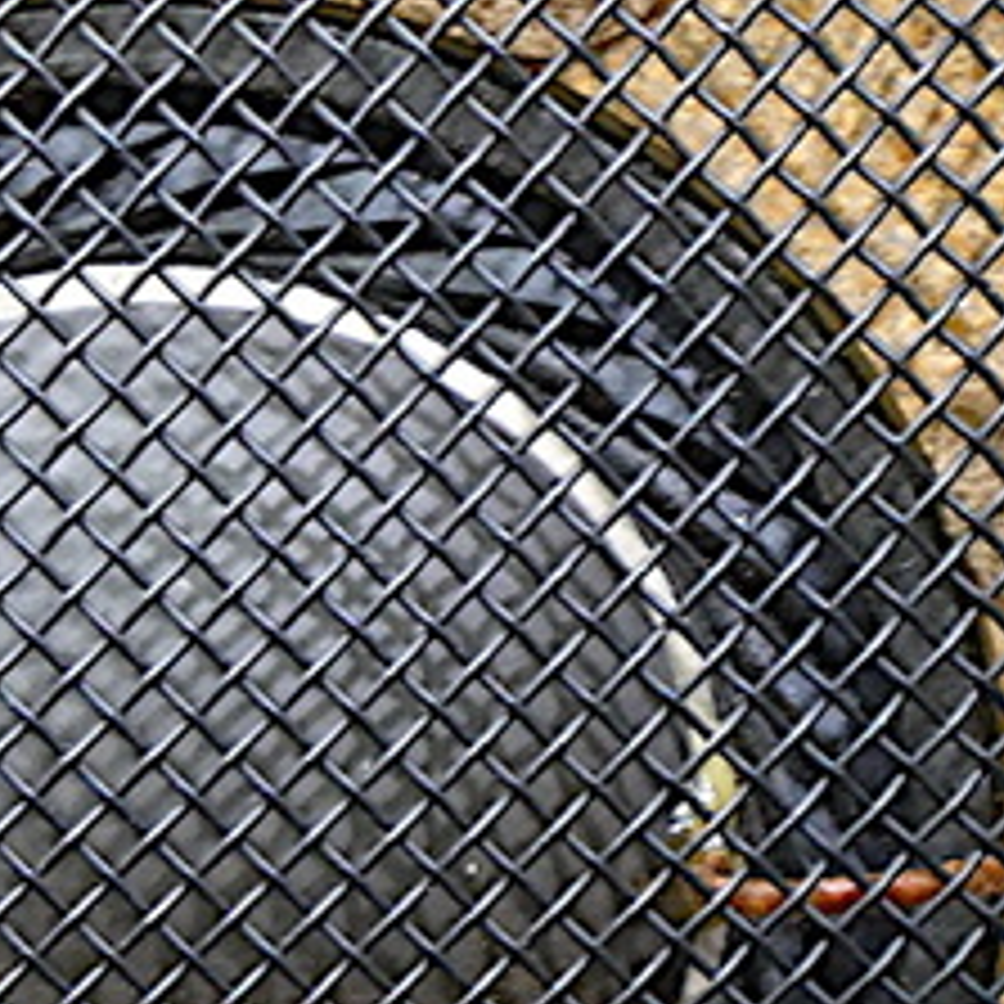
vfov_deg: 1.7
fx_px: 33077
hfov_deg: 1.7
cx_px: 144
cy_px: 774
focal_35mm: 1008
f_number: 5.6
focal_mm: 47.5
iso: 200
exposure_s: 1/1.6
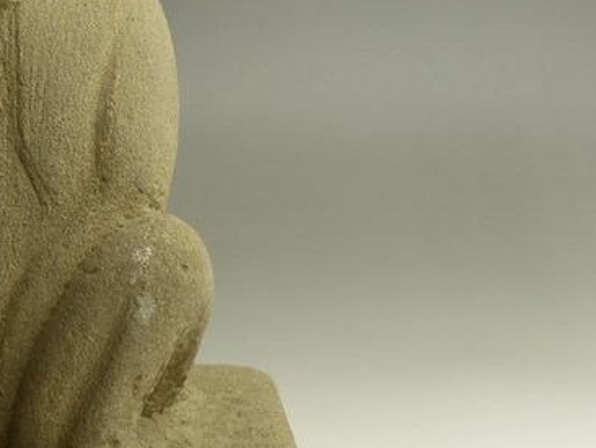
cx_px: -7
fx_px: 2223
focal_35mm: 129
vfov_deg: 11.5
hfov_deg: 15.0
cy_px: 180
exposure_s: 1/80
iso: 200
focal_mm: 11.4
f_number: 3.5
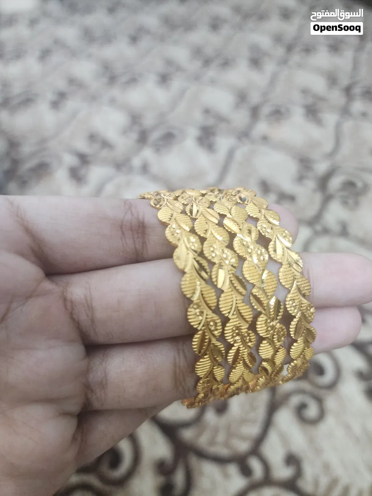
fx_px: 330
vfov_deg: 73.9
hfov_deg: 58.9
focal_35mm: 23
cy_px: 248
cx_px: 186
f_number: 1.8
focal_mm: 6.4
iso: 640
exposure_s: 1/100
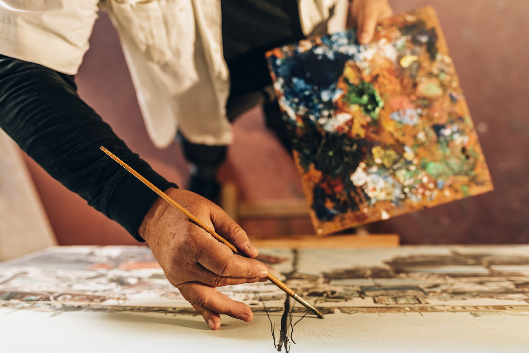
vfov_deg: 37.9
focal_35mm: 35
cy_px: 176
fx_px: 514
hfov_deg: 54.4
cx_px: 264
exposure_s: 1/125
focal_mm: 35
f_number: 2.8
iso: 320
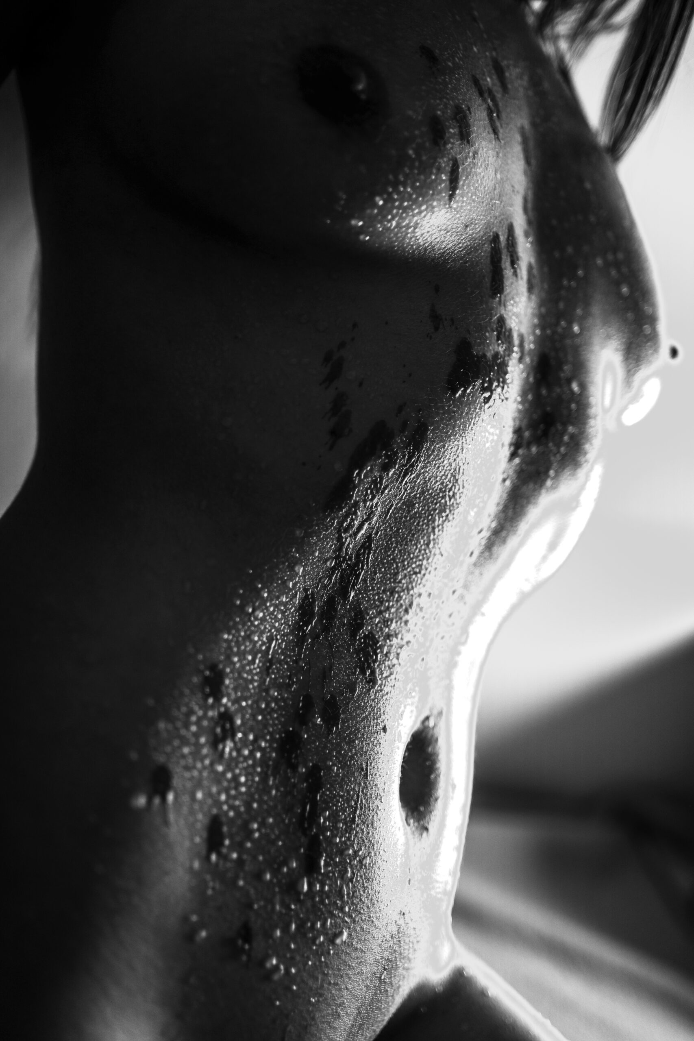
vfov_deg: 54.4
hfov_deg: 37.9
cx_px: 347
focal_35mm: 35
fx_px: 1012
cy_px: 520
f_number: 1.8
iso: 250
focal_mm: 35
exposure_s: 1/1000
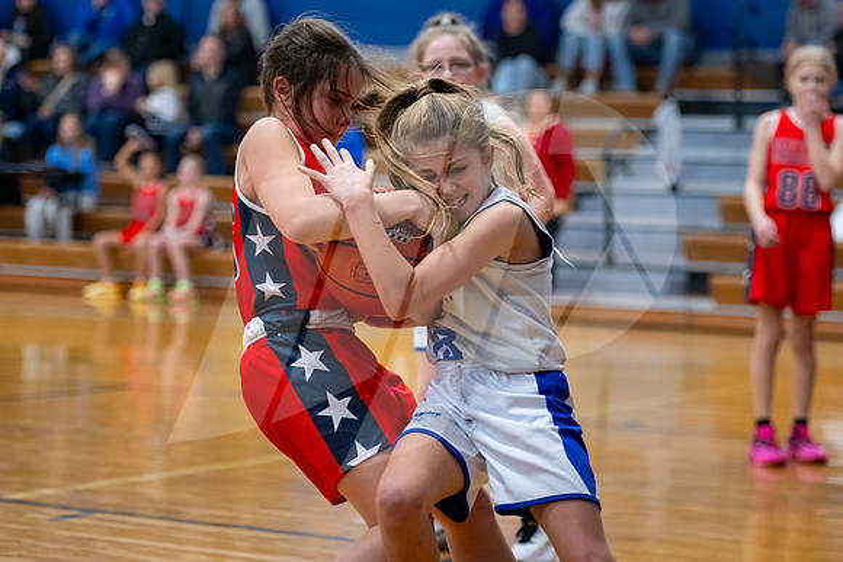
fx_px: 2699
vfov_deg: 11.9
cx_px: 436
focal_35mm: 115
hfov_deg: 17.7
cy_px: 204
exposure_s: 1/640
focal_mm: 90
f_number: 2.8
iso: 3200
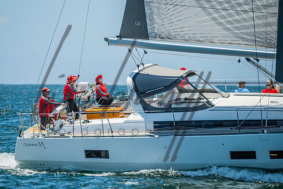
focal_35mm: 388
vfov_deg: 3.5
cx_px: 108
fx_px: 3049
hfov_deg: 5.3
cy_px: 88
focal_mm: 310
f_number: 5.6
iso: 320
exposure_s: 1/640
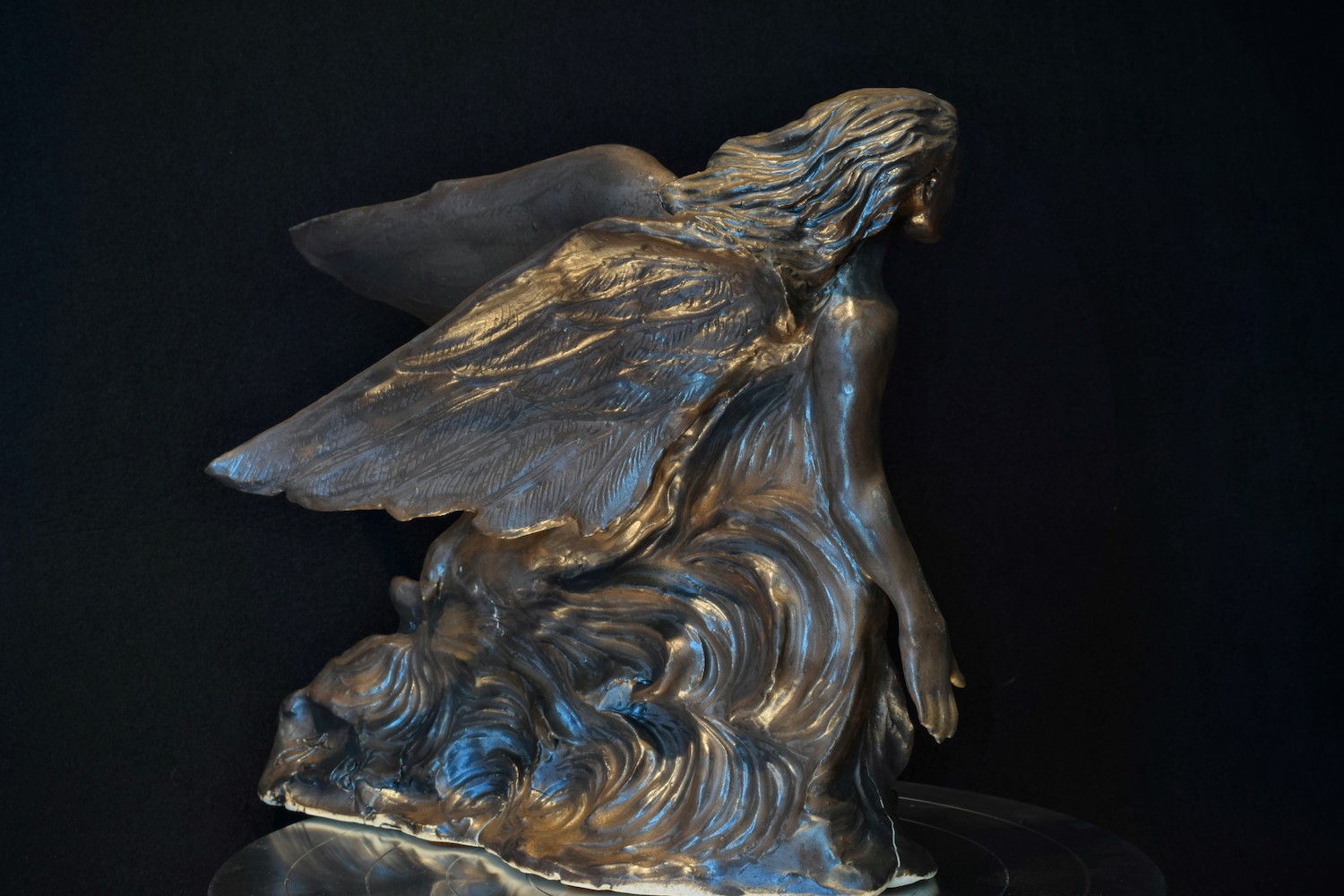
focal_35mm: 75
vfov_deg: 18.2
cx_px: 672
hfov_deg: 27.0
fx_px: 2800
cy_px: 448
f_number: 16
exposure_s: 2.5
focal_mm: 50
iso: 100
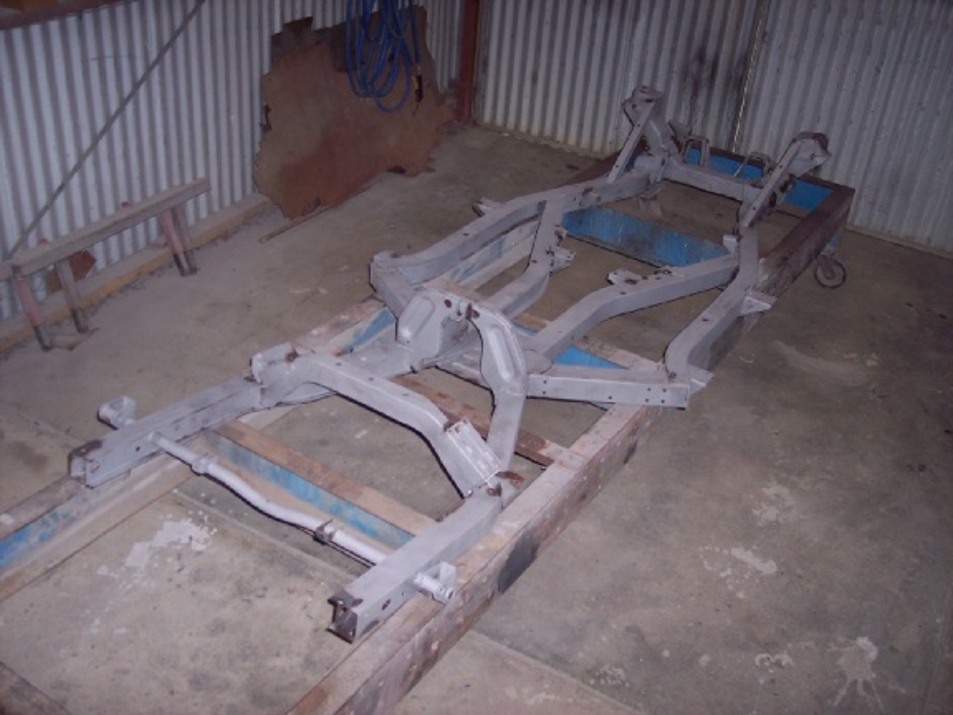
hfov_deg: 47.9
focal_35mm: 39
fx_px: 1074
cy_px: 358
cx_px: 476
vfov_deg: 36.8
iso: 100
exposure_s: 1/60
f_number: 2.8
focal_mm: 8
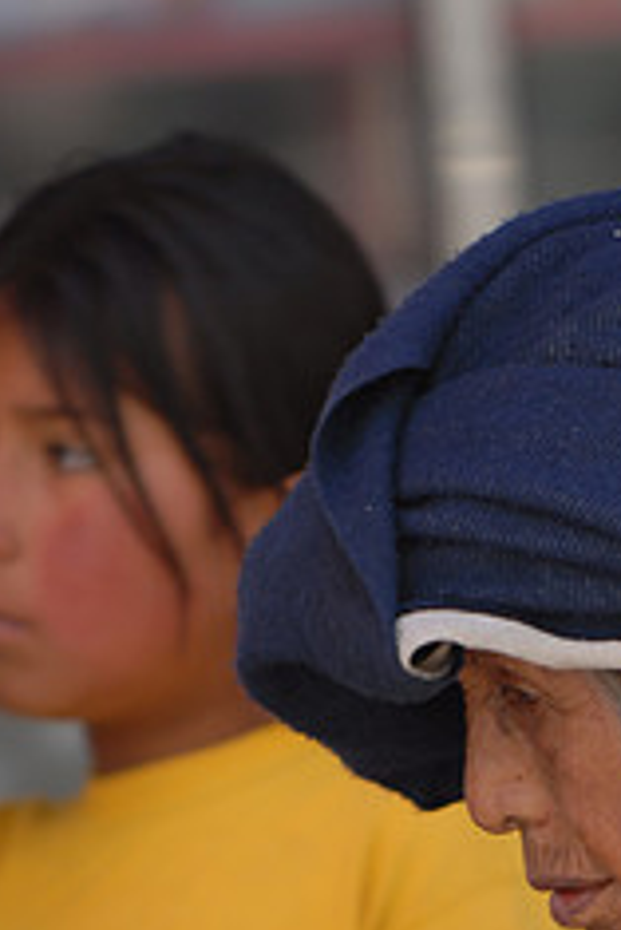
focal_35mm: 742
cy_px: 1136
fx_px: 19170
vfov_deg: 2.8
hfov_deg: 1.9
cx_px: 530
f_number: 2.8
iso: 100
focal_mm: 200
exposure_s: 1/200
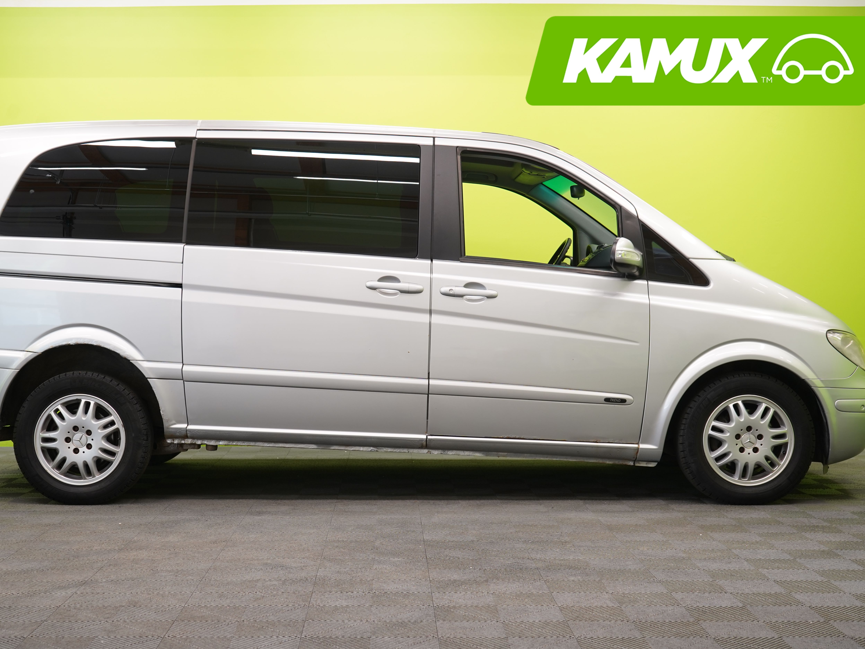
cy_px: 330
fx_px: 1299
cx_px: 395
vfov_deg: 28.0
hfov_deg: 36.8
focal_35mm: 52
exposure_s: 1/25
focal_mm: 45
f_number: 5.6
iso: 400
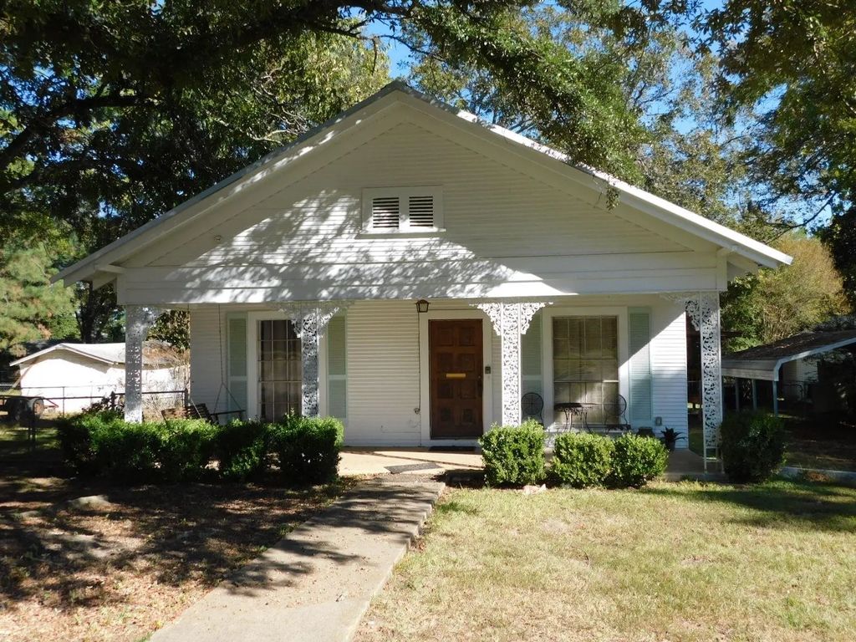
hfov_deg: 60.0
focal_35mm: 30
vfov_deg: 46.8
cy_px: 321
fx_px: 742
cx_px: 428
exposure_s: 1/640
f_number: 3.2
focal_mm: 5.3
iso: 125
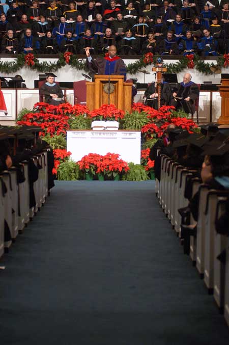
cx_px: 114
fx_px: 1147
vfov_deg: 17.1
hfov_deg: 11.4
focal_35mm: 120
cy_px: 172
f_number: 2.8
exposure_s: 1/80
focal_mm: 80
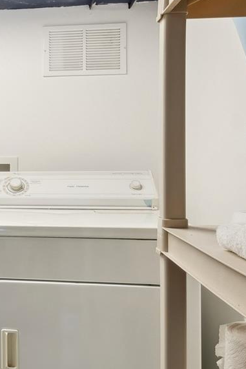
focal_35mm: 42
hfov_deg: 28.5
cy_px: 156
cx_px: -35
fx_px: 430
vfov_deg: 46.2
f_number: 8
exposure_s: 1/8
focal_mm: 10
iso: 200
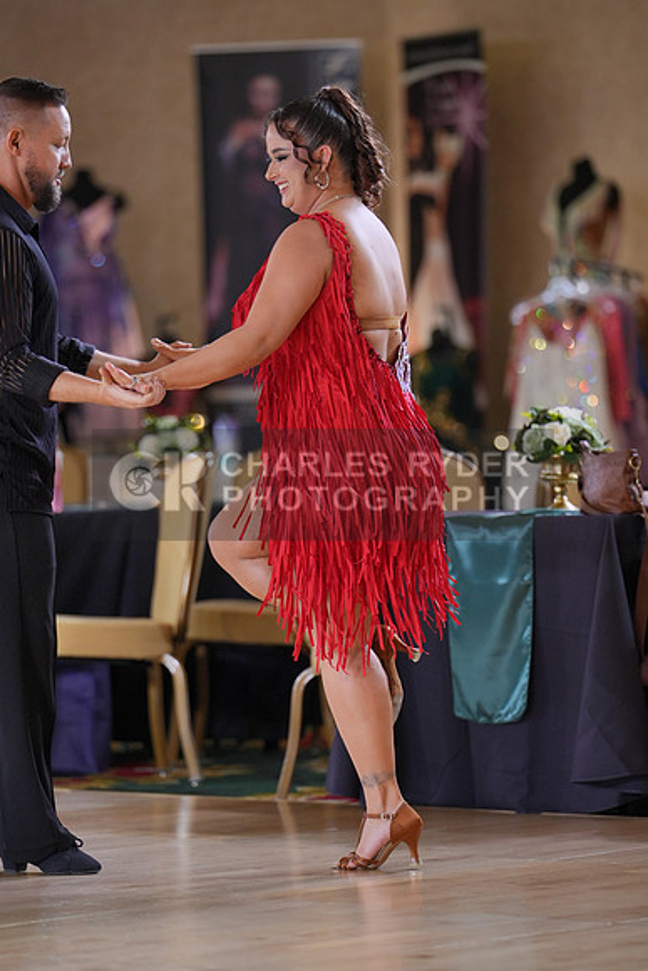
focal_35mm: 183
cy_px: 486
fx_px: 4938
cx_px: 324
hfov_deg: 7.5
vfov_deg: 11.2
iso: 800
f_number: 2
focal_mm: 122
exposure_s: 1/500
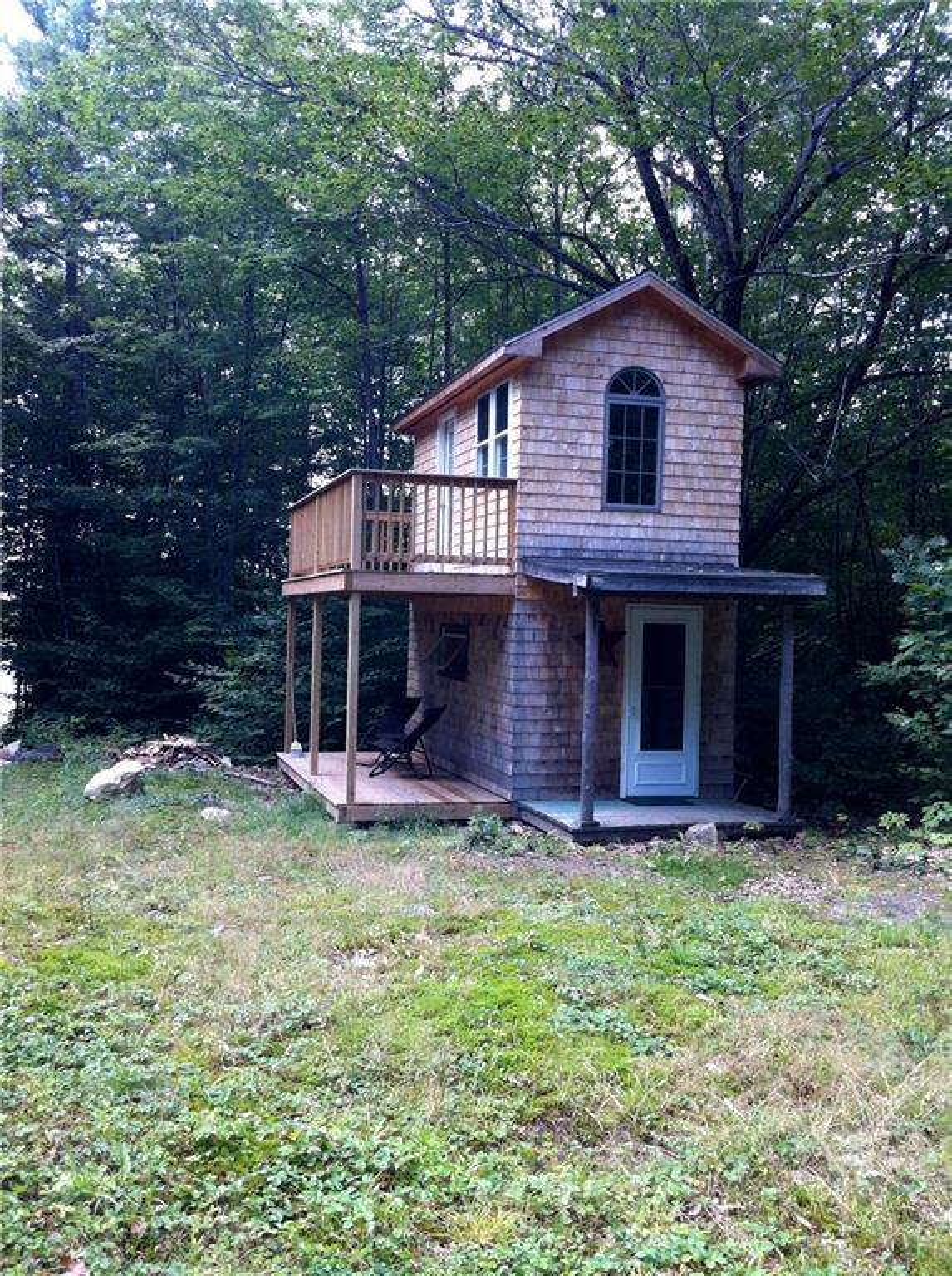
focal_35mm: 35
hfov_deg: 40.6
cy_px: 638
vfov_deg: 52.7
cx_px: 476
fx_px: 1288
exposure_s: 1/120
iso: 100
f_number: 2.8
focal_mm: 3.85
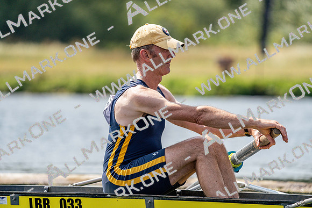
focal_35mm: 456
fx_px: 3953
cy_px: 104
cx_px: 156
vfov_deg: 3.0
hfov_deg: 4.5
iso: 320
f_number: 6.3
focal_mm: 456
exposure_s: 1/1600
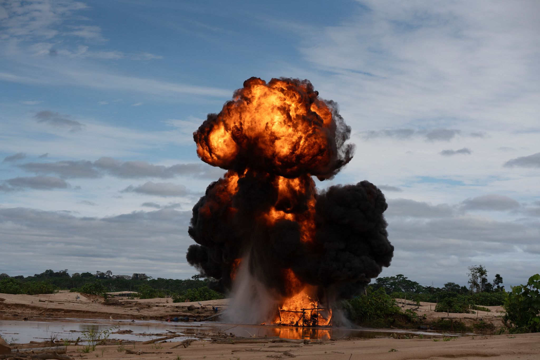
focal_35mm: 70
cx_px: 270
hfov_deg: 28.8
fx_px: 1050
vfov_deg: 19.5
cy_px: 180
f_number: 5.6
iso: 400
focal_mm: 70
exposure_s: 1/8000
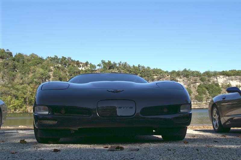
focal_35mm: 36
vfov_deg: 36.8
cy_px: 80
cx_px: 120
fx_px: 241
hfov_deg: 53.2
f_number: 6.7
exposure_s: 1/250
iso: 100
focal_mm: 24
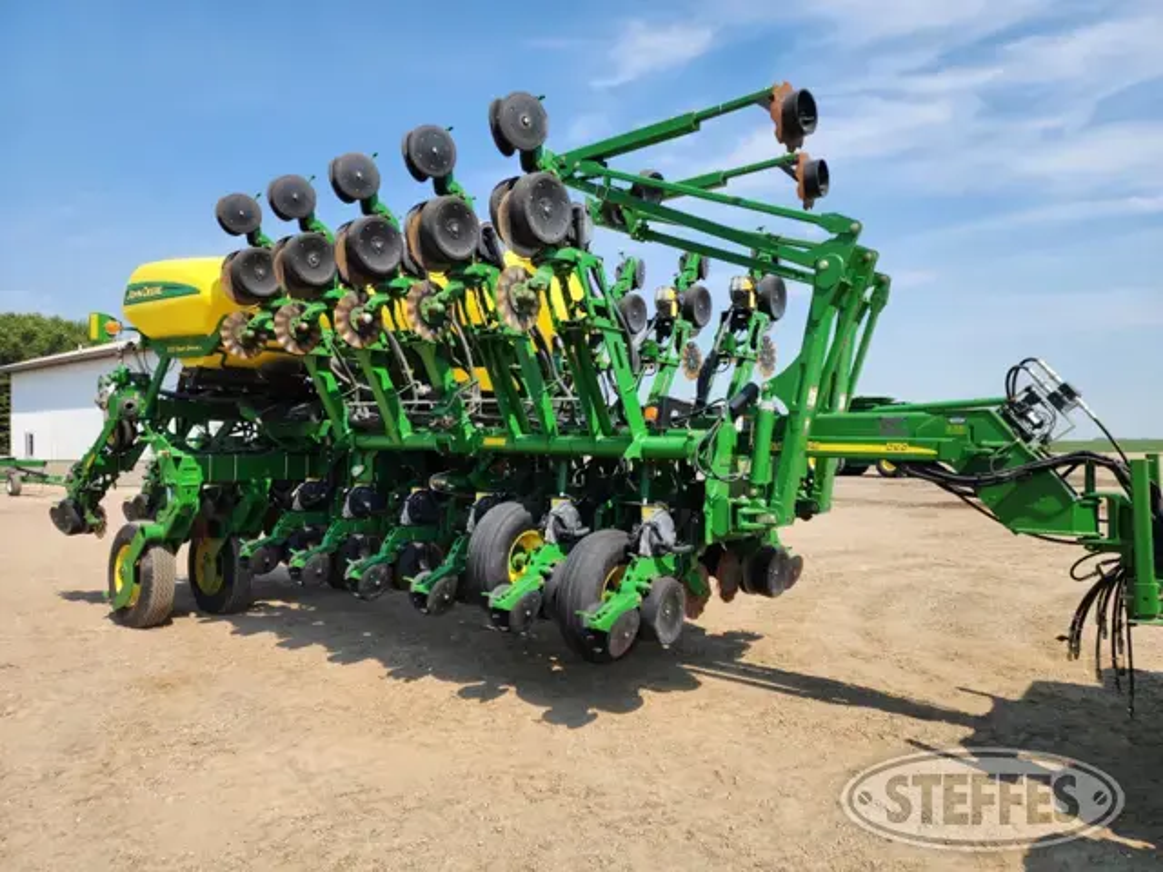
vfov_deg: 58.9
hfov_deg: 73.9
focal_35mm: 23
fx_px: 773
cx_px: 582
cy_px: 436
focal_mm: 6.4
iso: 12
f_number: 1.8
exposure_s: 1/876
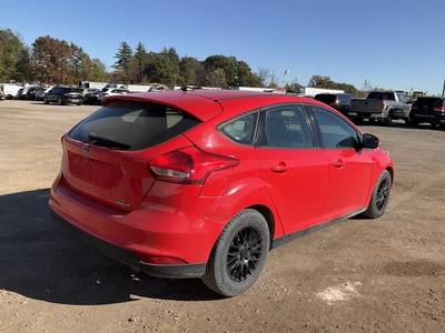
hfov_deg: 61.7
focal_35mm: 29
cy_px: 166
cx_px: 222
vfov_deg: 48.2
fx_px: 373
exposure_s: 1/1490
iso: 25
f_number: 1.8
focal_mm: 3
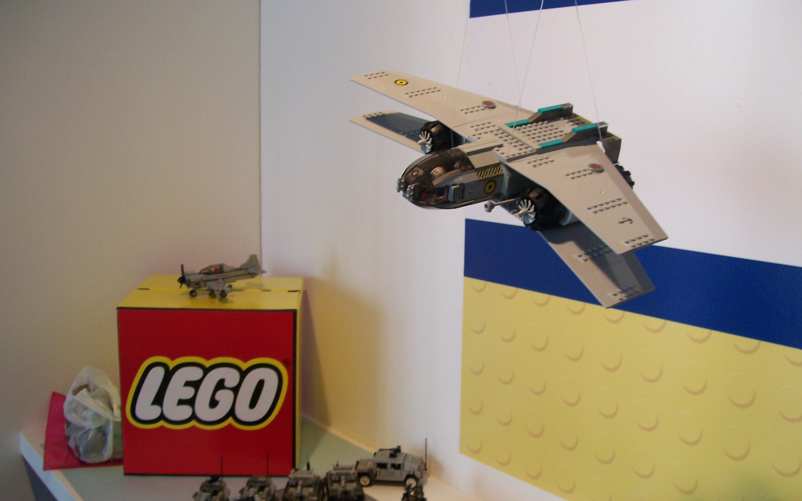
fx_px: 852
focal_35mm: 39
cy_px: 296
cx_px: 400
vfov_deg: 32.7
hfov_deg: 50.4
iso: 80
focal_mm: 6
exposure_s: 1/49.5
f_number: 2.7
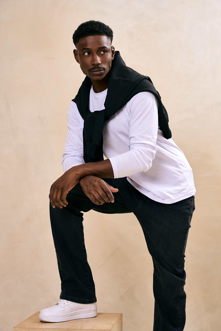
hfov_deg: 19.5
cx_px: 110
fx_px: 645
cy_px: 166
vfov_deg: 28.8
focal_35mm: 70
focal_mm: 70
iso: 500
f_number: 5.6
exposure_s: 1/125
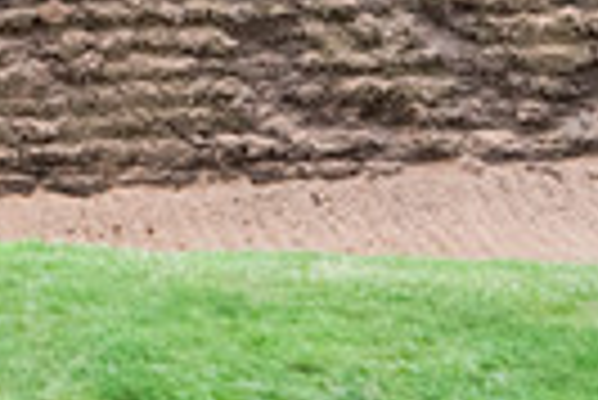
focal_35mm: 848
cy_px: -411
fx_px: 14101
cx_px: -638
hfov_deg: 2.4
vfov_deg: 1.6
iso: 1600
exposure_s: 1/1250
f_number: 5.6
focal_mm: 130
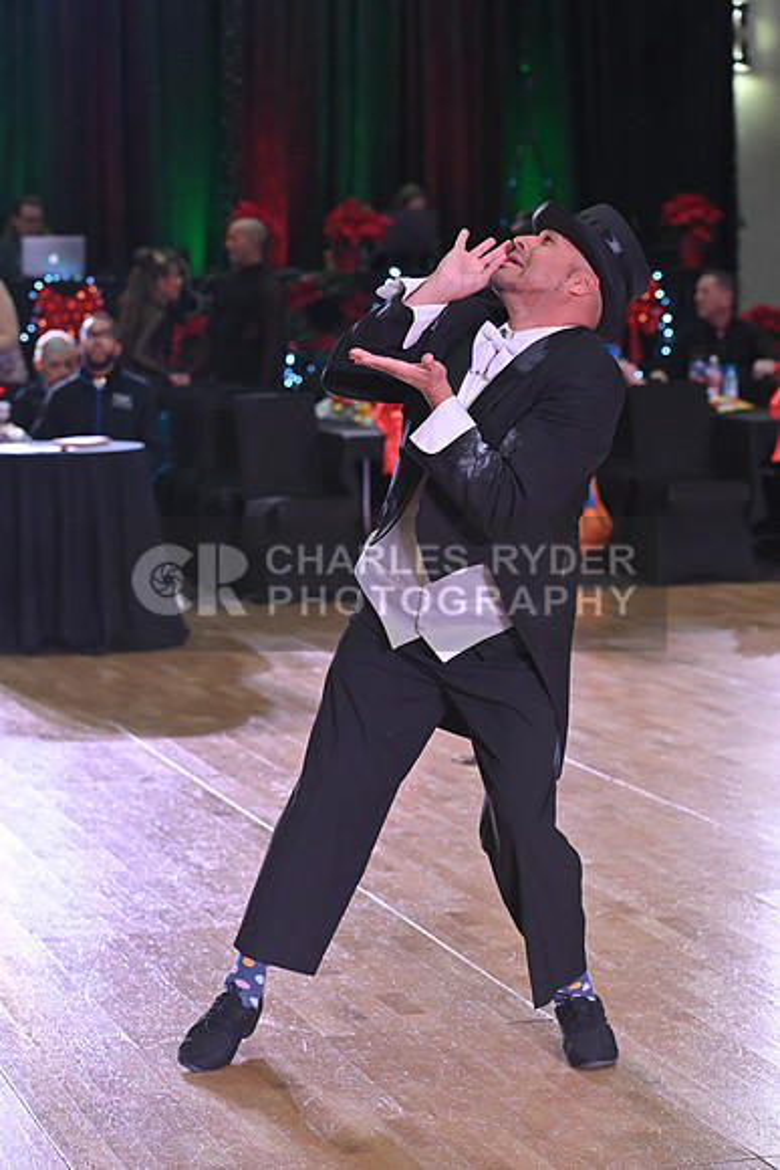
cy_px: 585
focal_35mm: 102
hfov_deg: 13.4
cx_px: 390
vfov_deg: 20.0
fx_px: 3313
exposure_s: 1/320
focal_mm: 102
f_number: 5
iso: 2000
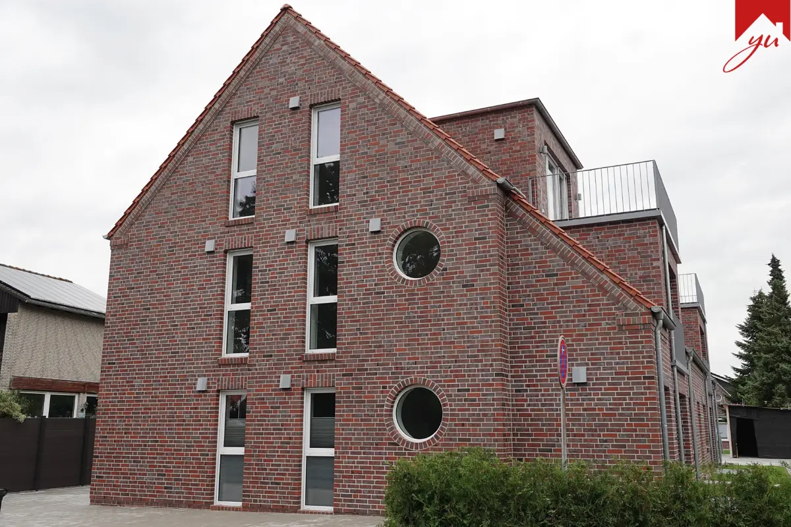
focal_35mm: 32
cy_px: 264
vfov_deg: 41.1
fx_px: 703
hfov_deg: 58.7
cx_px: 396
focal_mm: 11.77
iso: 100
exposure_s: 1/250
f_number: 3.2
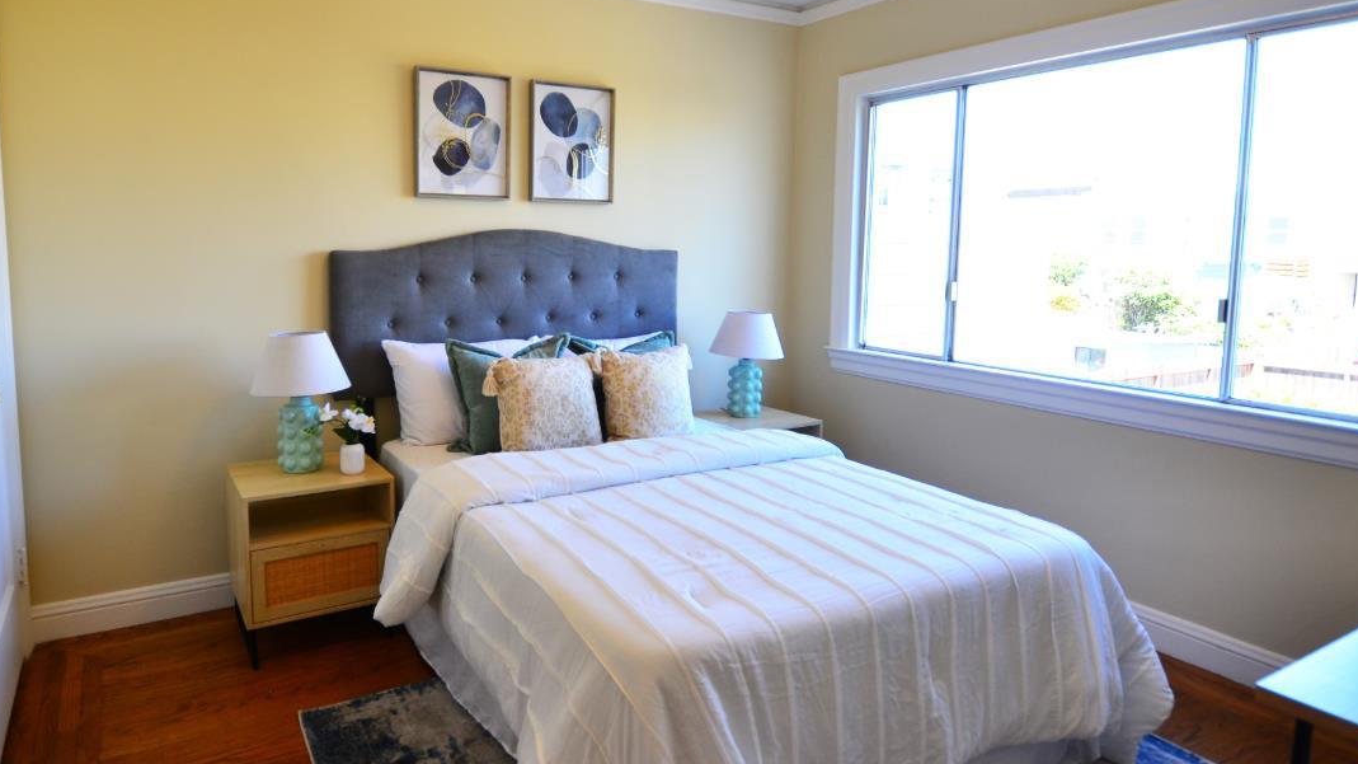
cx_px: 560
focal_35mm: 22
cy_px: 317
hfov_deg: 80.5
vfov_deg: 51.2
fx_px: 792
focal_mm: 10
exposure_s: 1/125
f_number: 3.5
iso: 250
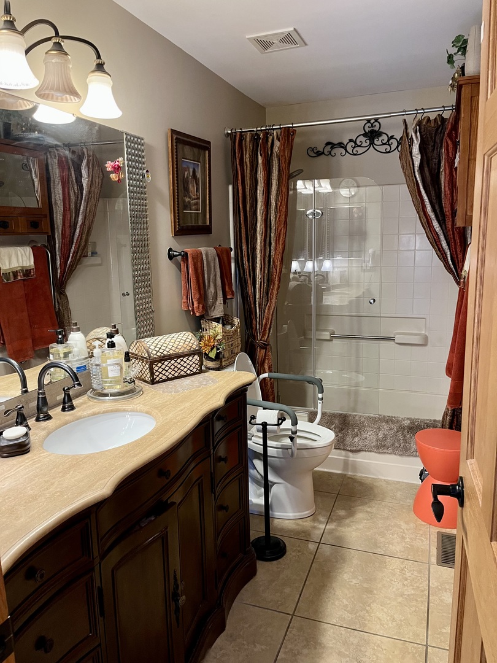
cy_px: 332
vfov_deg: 67.3
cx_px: 248
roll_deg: +1.8
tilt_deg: -10.1
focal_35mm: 26
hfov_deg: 53.1
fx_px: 498
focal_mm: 5.1
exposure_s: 1/60
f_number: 1.6
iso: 320
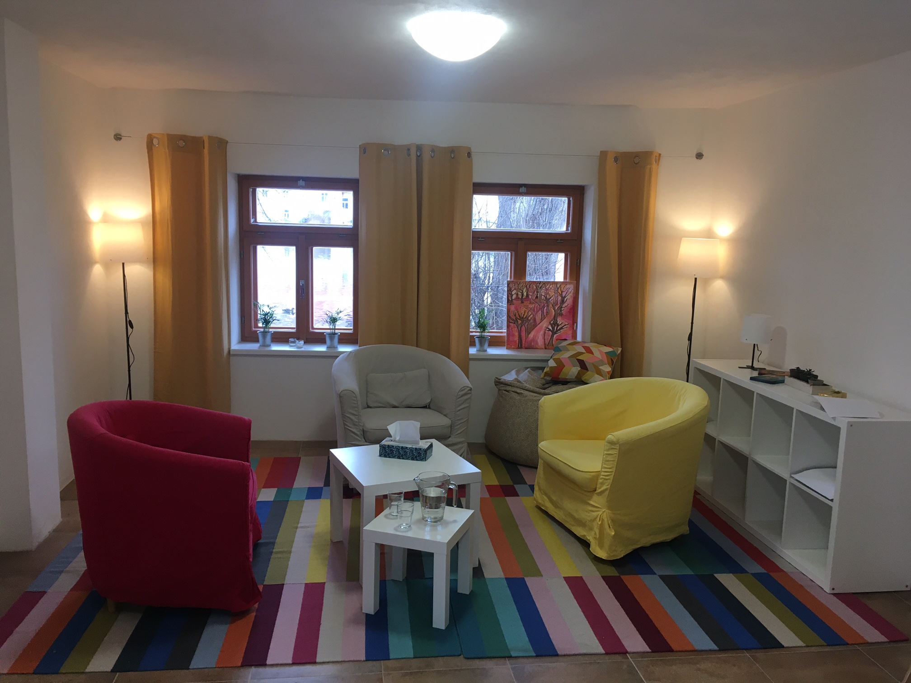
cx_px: 456
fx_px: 763
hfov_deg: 61.7
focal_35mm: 29
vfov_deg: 48.2
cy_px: 342
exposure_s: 1/33
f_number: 2.2
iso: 40
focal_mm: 4.15
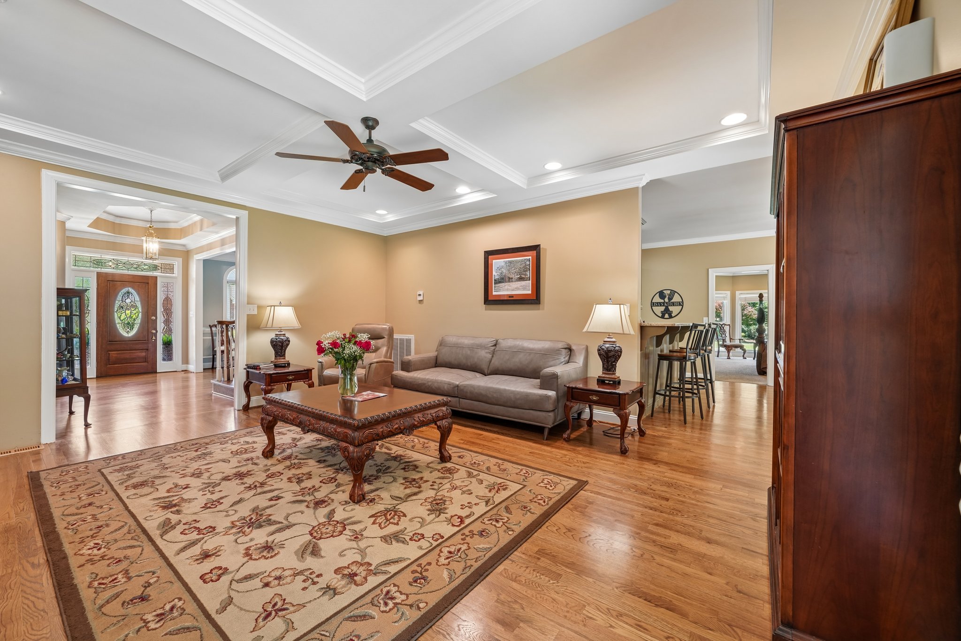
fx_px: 374
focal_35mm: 14
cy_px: 320
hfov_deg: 104.3
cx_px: 480
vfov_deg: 81.2
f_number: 8
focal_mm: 14
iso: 400
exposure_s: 1/10
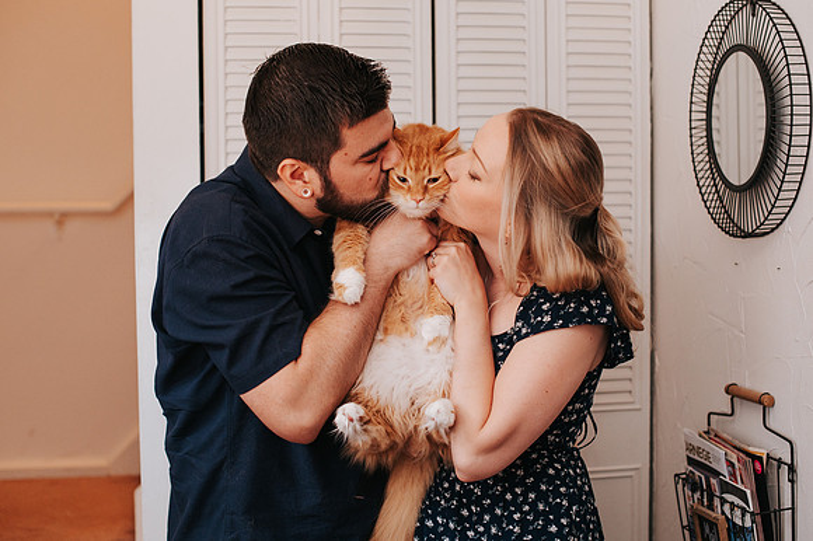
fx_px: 1250
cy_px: 258
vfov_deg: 24.4
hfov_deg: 36.0
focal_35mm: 55
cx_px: 389
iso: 1000
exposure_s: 1/160
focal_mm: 50
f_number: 3.2
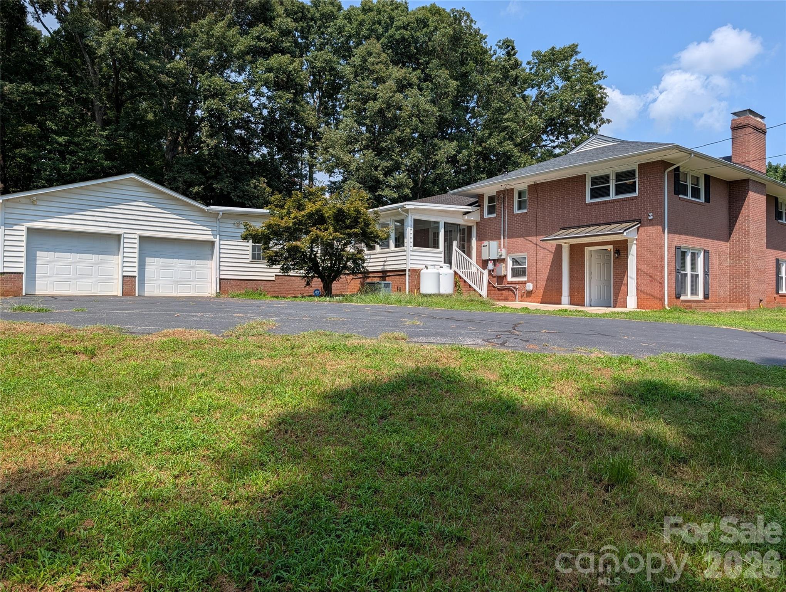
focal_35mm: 24
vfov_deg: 56.9
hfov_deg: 71.5
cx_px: 393
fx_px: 546
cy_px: 296
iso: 21
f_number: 1.68
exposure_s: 1/1435
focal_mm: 6.9
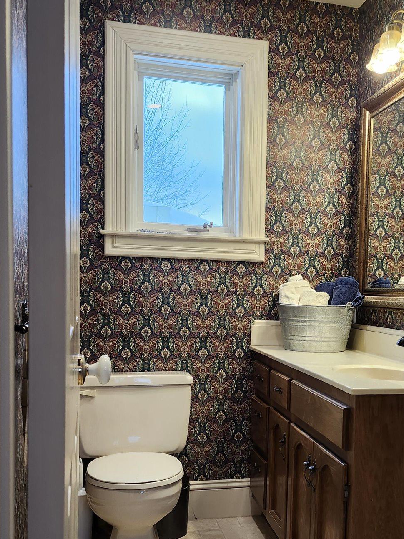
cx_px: 283
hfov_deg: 34.7
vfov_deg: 45.3
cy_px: 344
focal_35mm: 41
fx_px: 638
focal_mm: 5.54
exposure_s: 1/120
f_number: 1.8
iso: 200
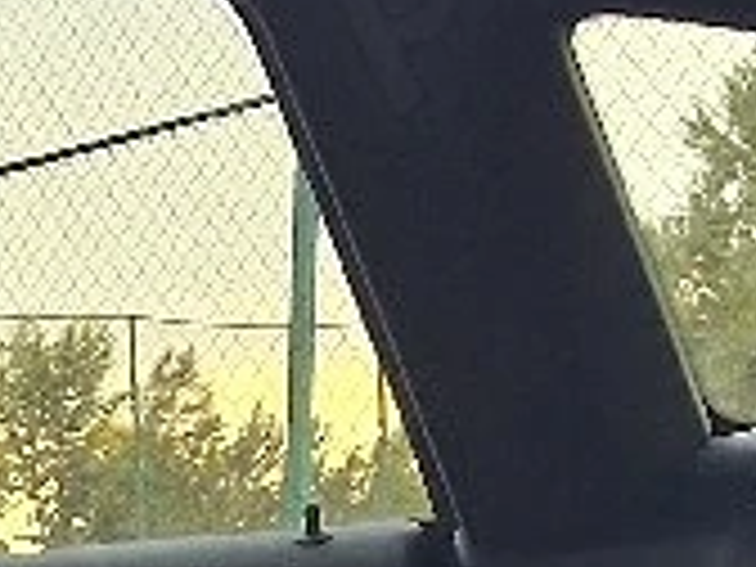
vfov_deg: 8.9
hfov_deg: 10.2
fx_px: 3516
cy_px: 904
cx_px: -1233
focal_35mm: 161
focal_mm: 4
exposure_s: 1/60.2
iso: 640
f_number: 1.8
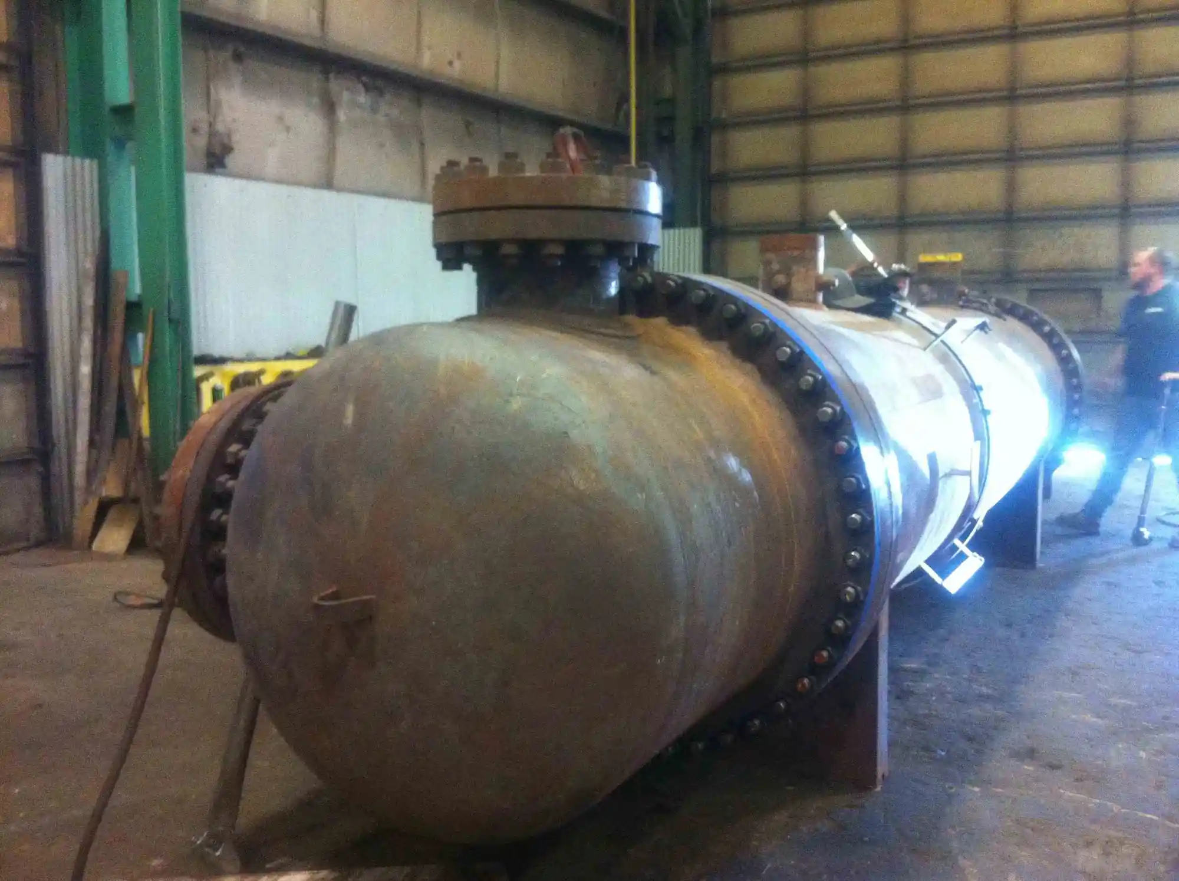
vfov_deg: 40.6
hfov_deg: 52.7
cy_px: 440
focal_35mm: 35
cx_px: 590
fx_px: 1190
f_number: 2.8
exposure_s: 1/15
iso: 400
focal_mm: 3.85
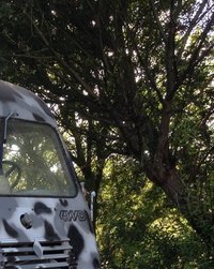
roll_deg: +2.2
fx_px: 714
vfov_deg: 20.7
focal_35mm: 90
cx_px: -37
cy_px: 261
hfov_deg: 16.4
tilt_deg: -5.7
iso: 50
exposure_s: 1/236
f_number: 2.4
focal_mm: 4.12
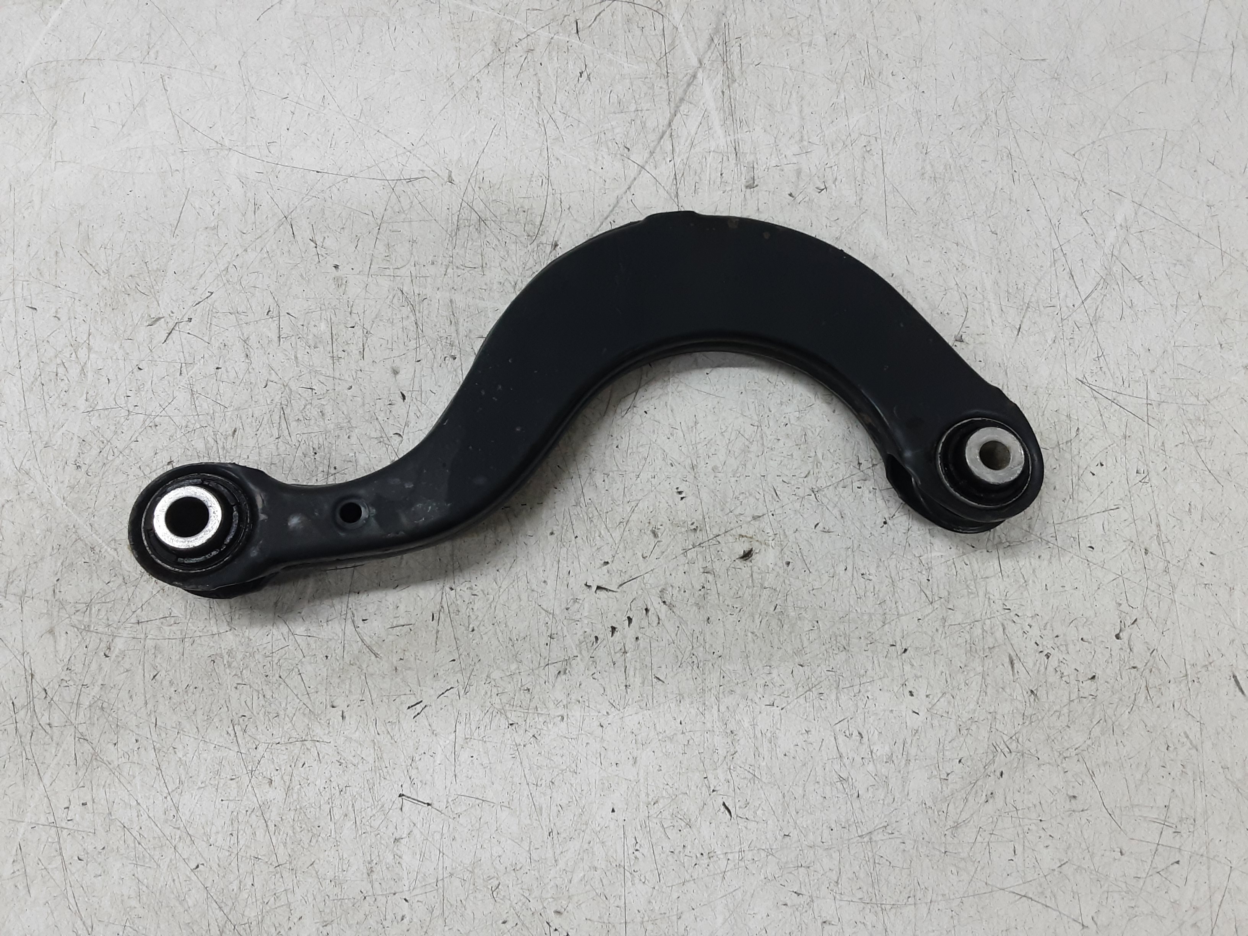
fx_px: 973
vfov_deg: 51.4
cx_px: 624
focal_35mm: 27
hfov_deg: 65.3
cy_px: 468
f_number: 1.9
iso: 100
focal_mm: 2.91
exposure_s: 1/50
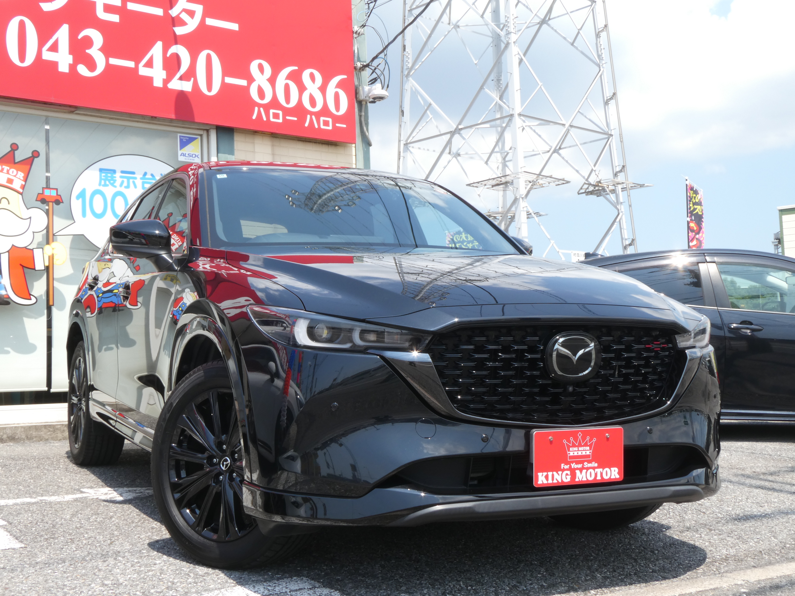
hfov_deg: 42.9
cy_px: 298
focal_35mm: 44
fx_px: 1011
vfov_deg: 32.9
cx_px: 398
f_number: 7.1
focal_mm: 7.8
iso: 80
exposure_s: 1/100
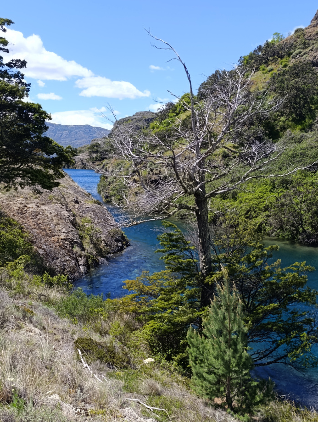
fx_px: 366
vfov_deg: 59.8
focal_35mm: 30
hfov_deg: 46.7
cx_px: 133
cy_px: 229
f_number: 1.6
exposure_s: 1/437
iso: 50
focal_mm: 6.14
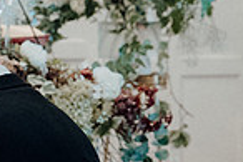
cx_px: -88
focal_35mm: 255
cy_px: 165
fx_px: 1719
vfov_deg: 5.4
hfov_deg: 8.0
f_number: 3.5
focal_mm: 43
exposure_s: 1/160
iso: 2500
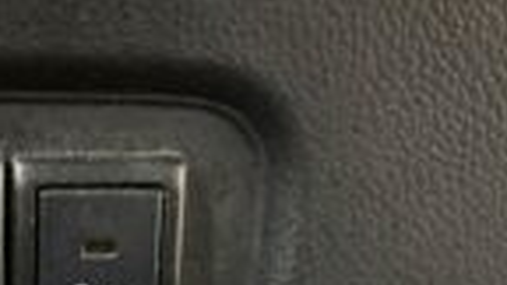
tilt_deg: -23.1
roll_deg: +0.5
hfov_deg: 29.1
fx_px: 928
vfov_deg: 16.3
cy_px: 399
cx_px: 35
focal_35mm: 69
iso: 4000
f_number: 1.6
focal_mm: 5.96
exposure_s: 1/17
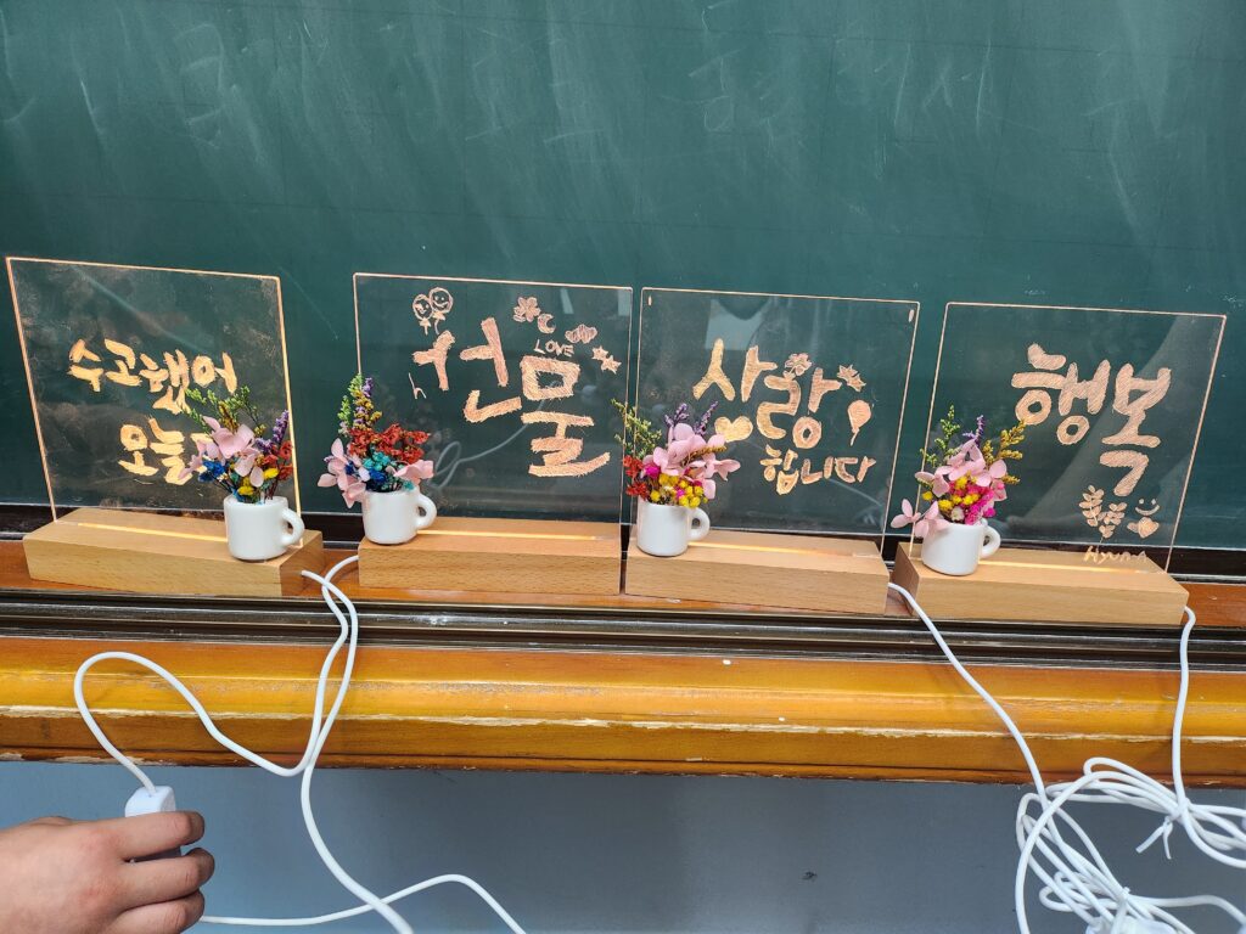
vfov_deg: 56.8
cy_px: 467
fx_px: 864
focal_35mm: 24
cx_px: 623
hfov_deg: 71.6
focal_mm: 5
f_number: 1.8
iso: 320
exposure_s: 1/120
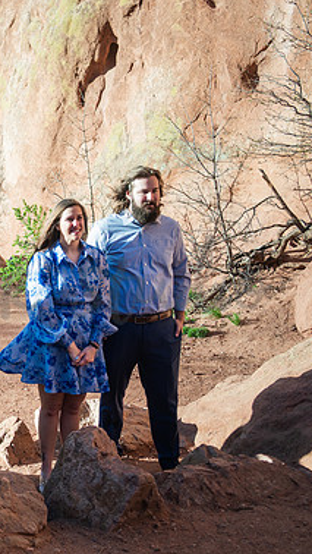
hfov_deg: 18.4
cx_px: -97
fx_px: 896
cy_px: 277
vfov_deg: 34.3
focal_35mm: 61
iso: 160
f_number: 5
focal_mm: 38
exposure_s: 1/320
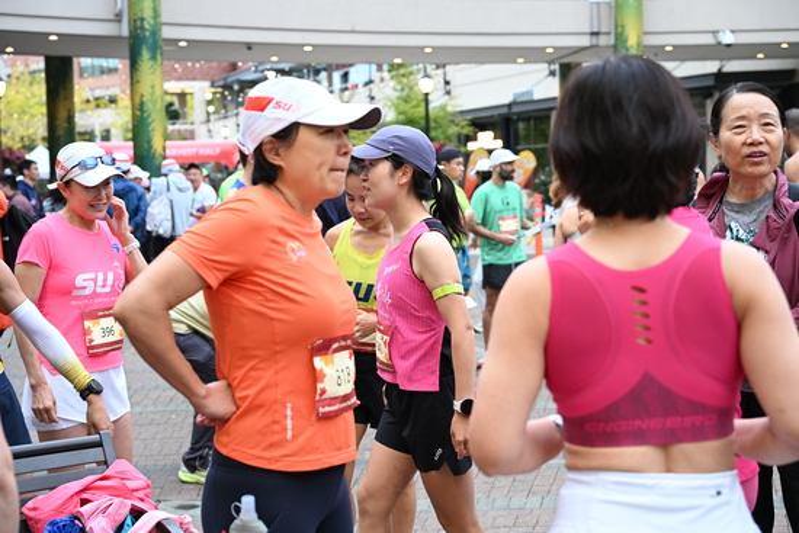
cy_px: 266
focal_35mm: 52
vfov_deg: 26.0
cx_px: 400
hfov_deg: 38.2
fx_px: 1154
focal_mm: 52
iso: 2000
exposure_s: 1/320
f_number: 4
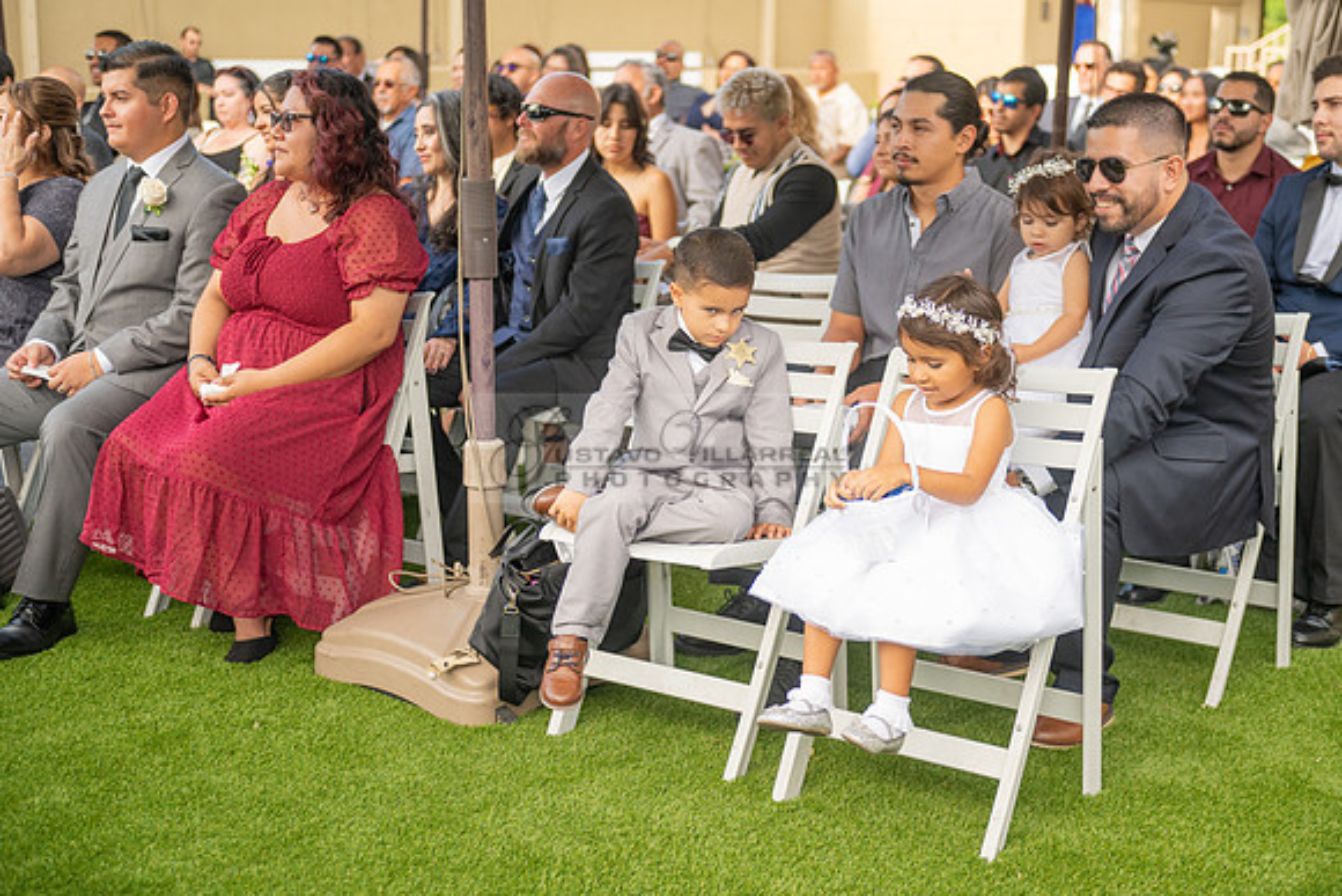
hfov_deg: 38.2
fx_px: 1939
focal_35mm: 52
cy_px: 448
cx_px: 671
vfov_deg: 26.0
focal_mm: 52
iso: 400
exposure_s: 1/1000
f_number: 2.8
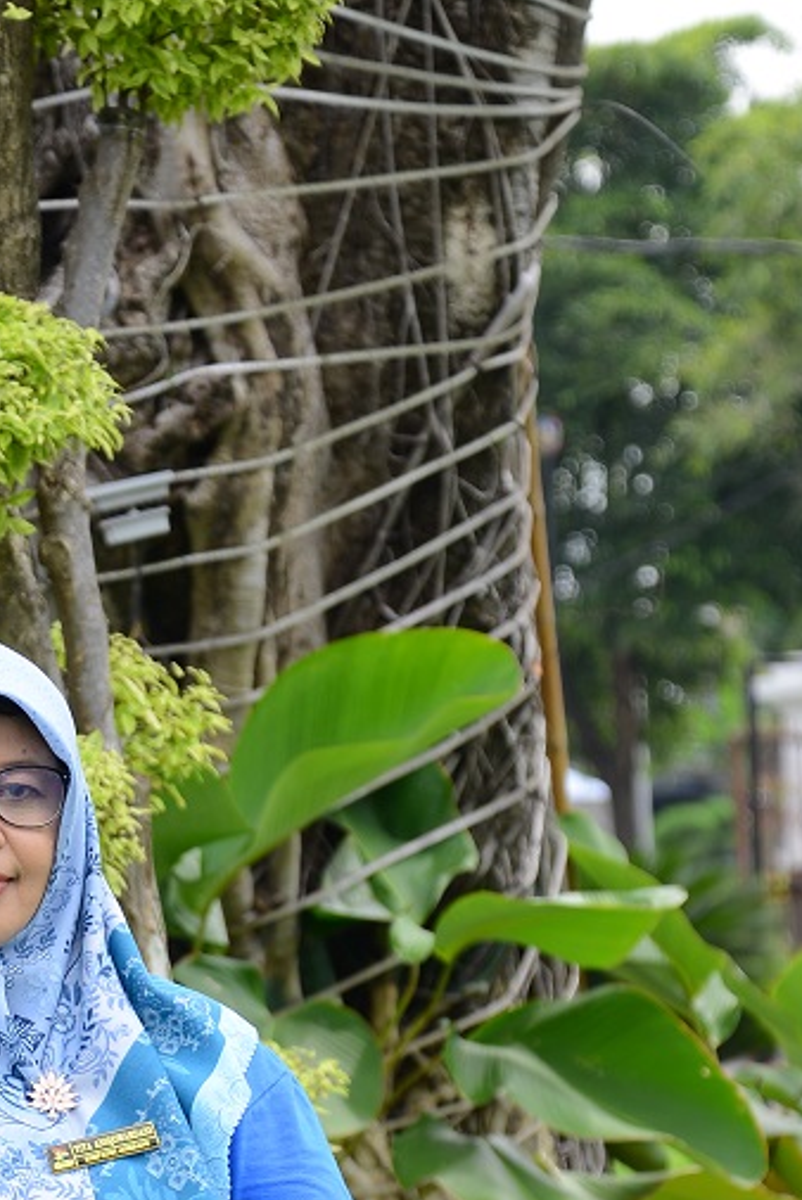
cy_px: 1162
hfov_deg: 6.4
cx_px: 19
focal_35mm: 213
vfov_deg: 9.6
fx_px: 7107
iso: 100
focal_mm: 72
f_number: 4.5
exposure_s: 1/200
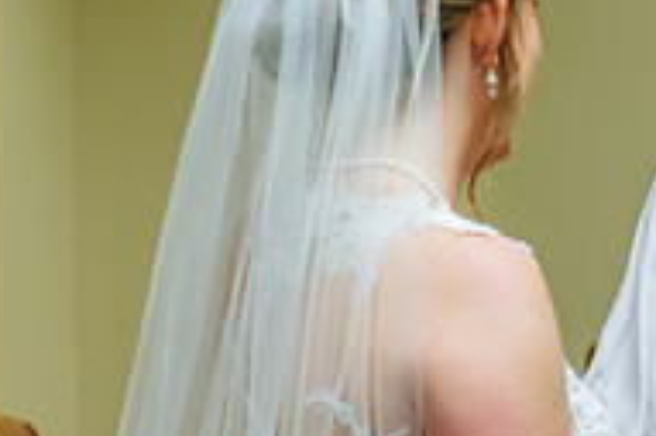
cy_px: 352
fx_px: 3878
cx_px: 835
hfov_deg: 9.5
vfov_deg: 6.4
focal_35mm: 213
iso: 1250
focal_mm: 70
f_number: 2.8
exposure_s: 1/100
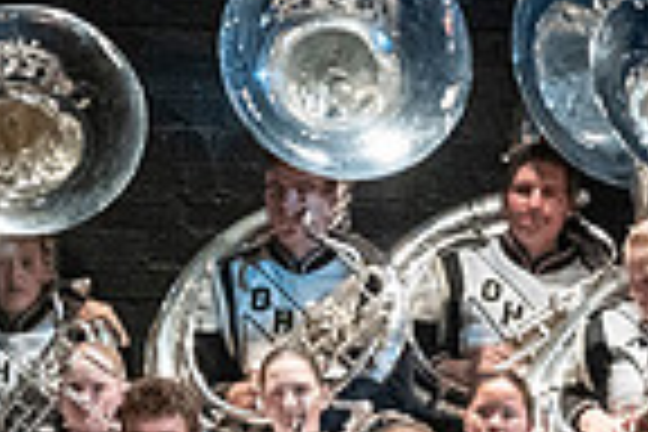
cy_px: 832
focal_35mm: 754
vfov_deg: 1.8
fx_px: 13571
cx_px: -90
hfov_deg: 2.7
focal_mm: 125
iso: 4000
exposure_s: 1/500
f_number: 4
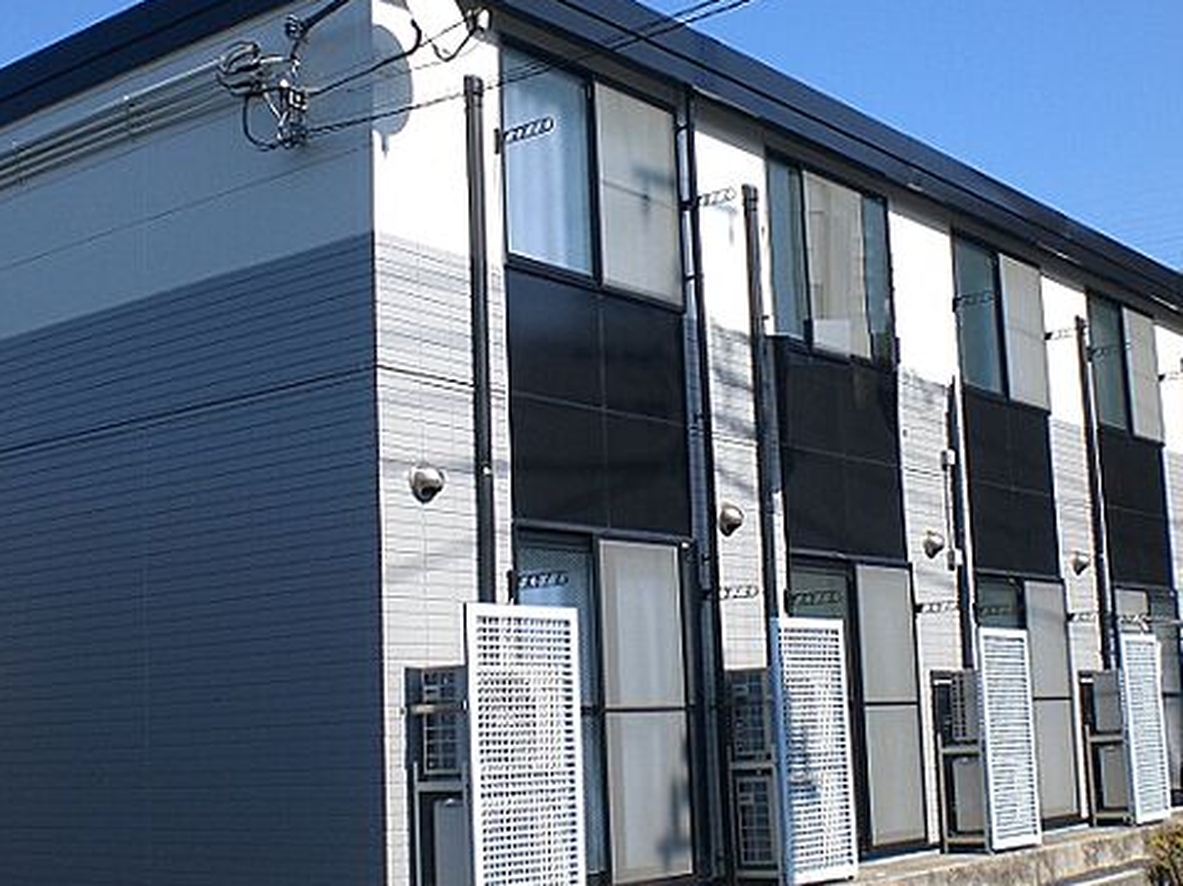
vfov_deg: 28.5
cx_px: 667
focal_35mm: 51
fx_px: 1742
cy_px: 448
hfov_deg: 37.5
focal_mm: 6.3
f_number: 4.4
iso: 50
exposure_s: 1/400
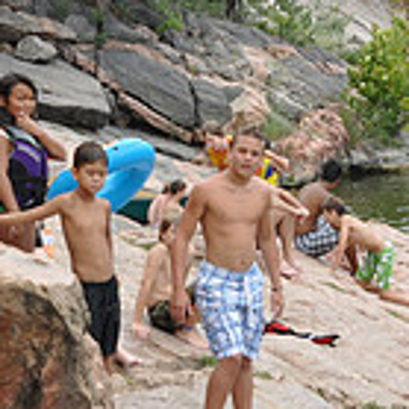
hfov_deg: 10.1
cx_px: 468
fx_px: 2272
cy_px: 484
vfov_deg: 10.1
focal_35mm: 170
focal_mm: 32
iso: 400
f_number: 5
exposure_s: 1/1250
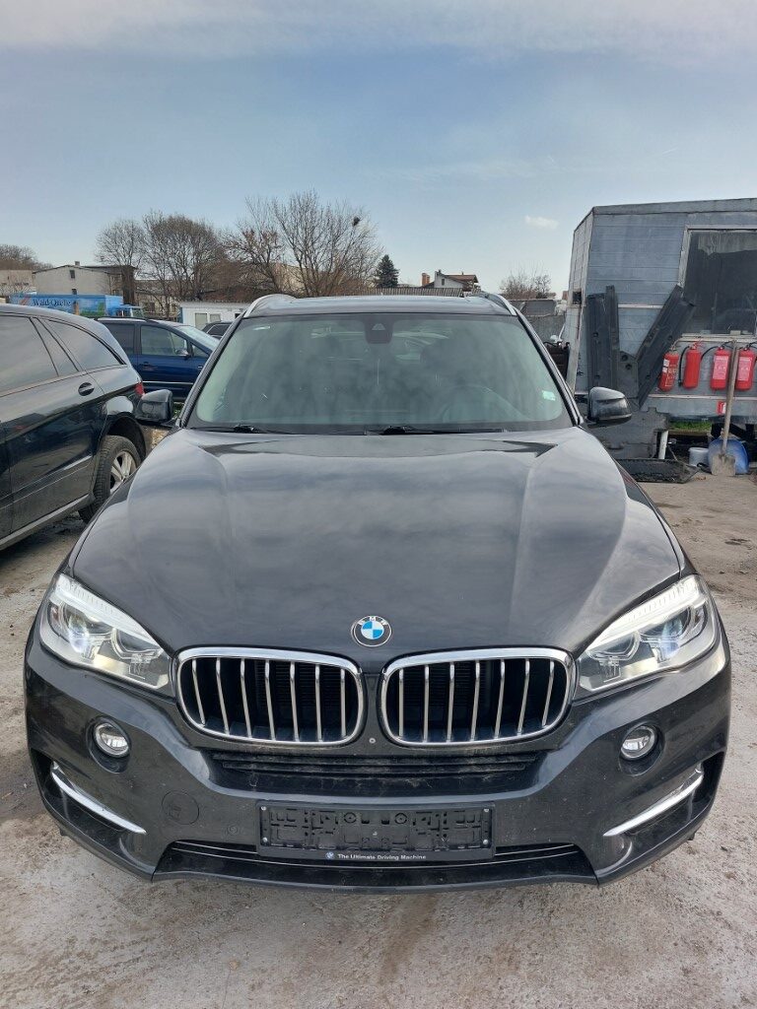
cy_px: 504
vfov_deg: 71.6
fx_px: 700
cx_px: 378
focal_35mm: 24
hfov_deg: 56.8
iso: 25
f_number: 1.8
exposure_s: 1/427
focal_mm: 5.23
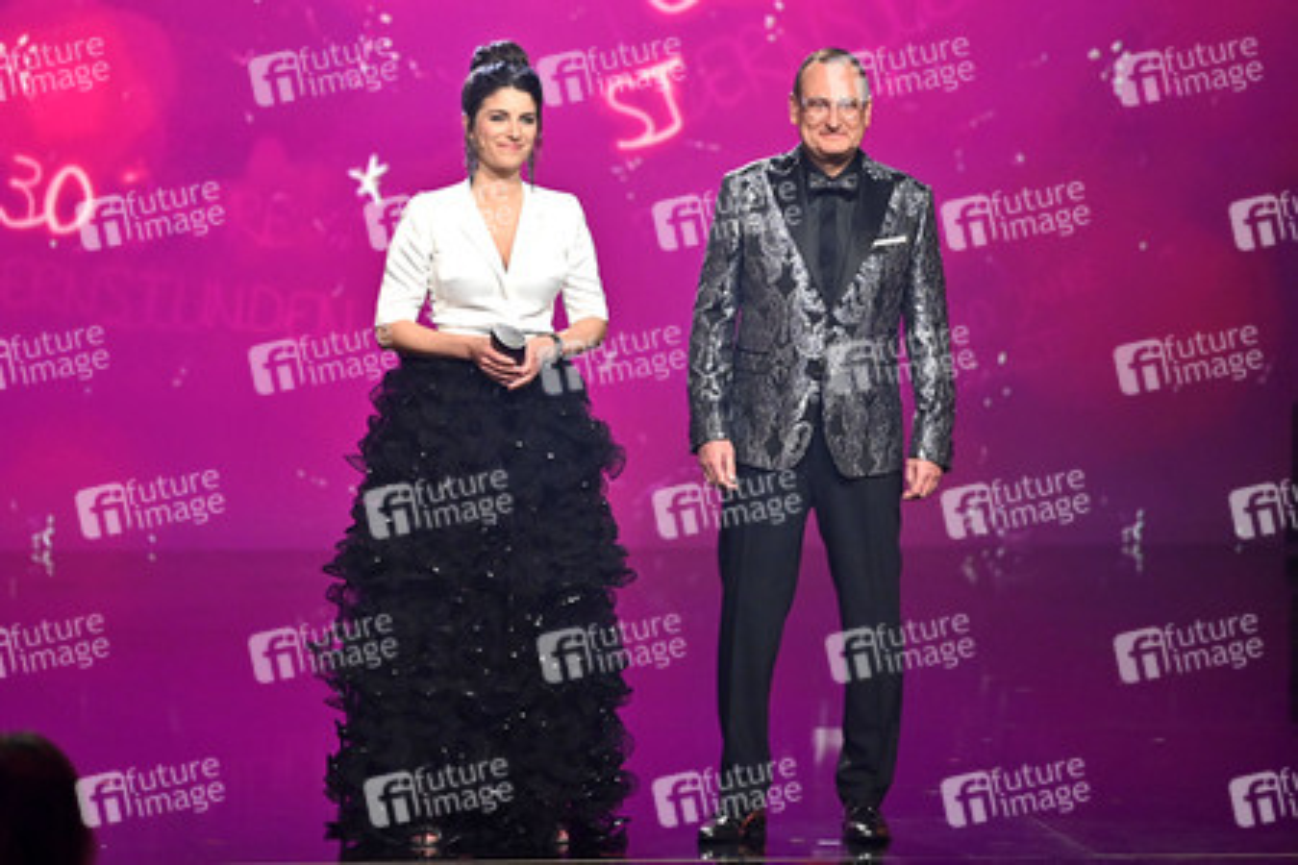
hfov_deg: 11.4
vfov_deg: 7.6
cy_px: 432
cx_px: 649
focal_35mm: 180
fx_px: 6489
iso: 2000
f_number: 2.8
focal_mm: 180
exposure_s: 1/400
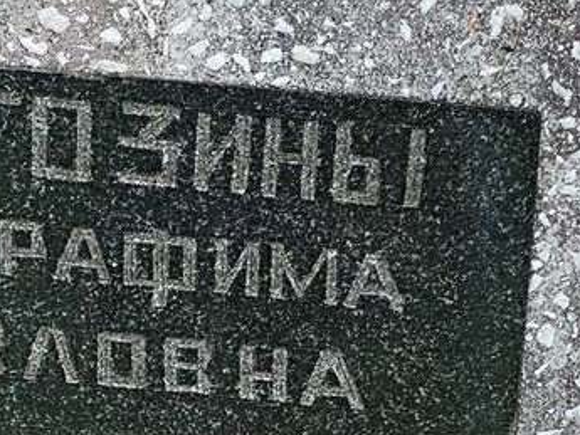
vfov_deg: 6.8
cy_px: 553
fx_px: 3637
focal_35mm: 217
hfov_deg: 9.1
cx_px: 171
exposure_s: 1/122
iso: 20
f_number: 2
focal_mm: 6
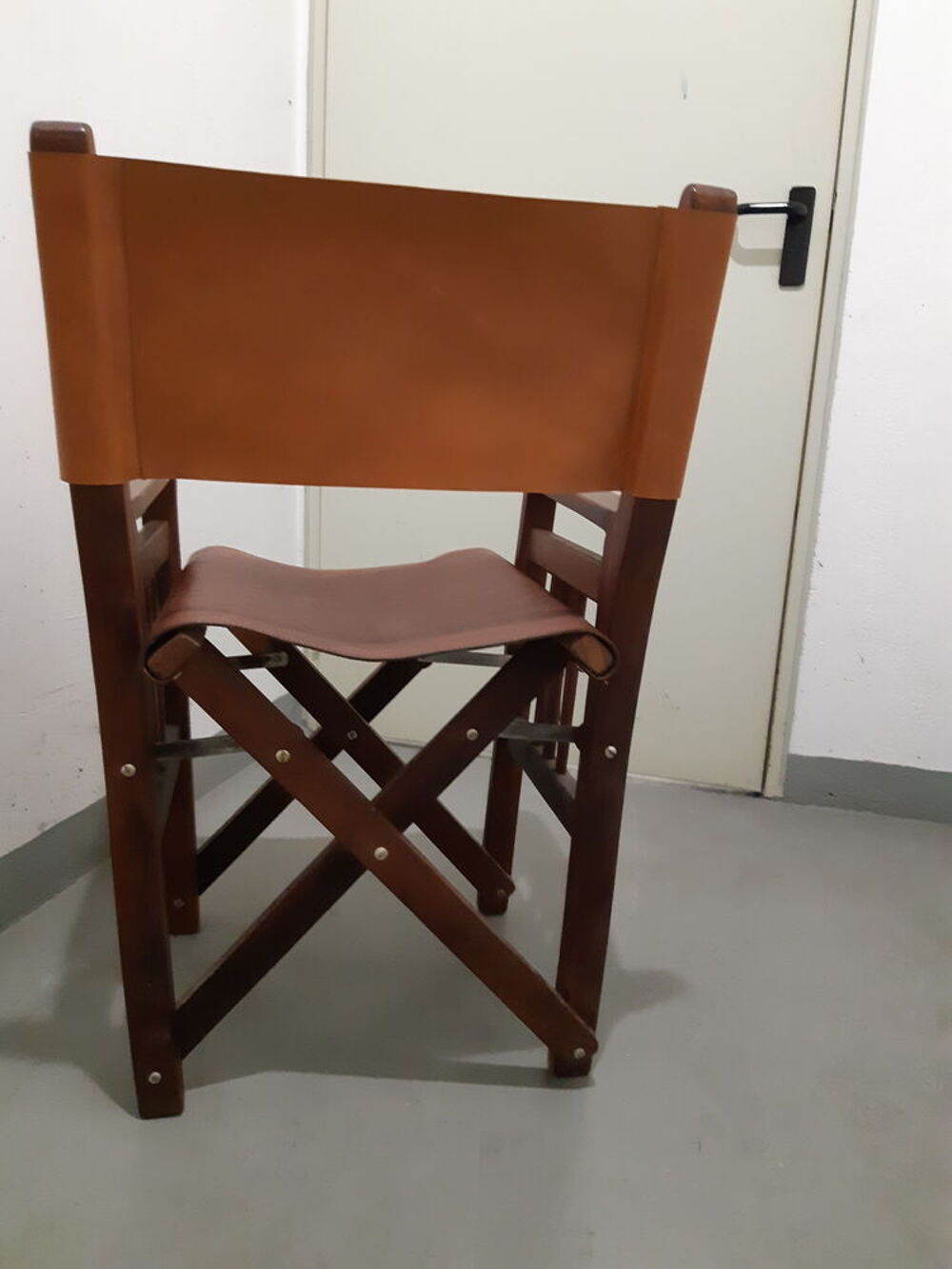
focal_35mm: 26
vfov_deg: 67.3
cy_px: 634
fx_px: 953
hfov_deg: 53.1
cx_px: 476
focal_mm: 3.93
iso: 500
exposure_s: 1/25
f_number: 1.7
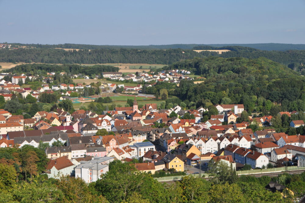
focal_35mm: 69
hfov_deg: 29.3
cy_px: 102
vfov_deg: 19.7
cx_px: 152
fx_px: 584
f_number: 10
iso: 200
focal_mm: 46
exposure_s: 1/400
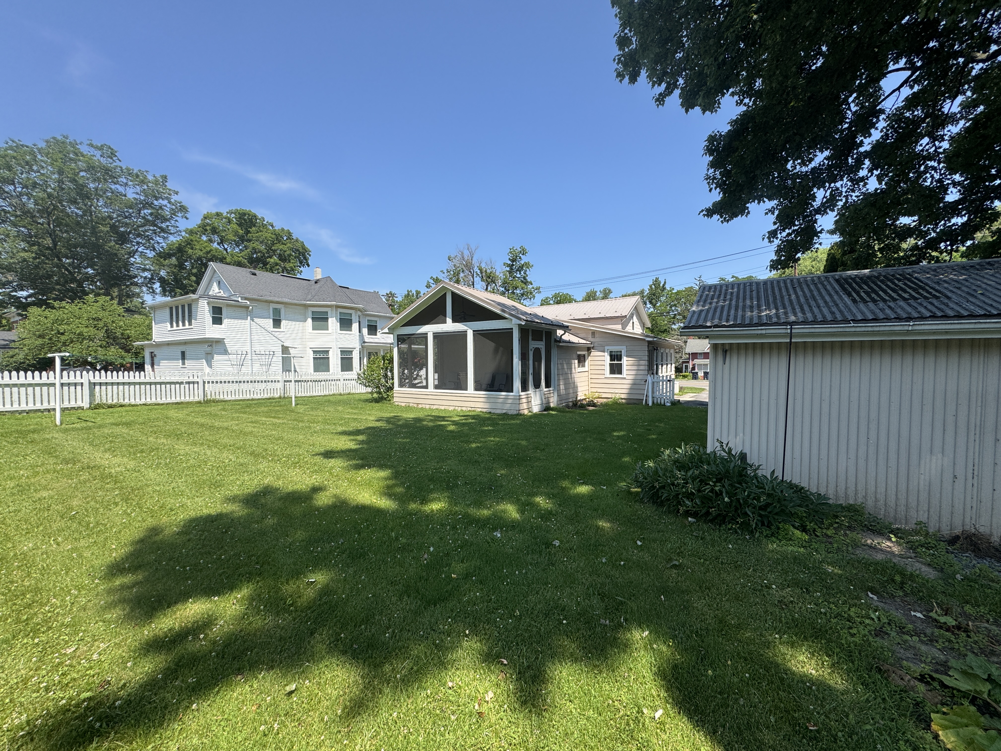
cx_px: 500
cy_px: 376
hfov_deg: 102.1
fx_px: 405
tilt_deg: -0.4
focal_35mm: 14
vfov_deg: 85.7
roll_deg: +1.5
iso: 40
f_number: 2.2
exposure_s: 1/1346
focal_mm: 2.22
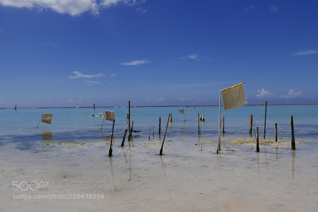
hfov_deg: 54.4
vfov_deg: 37.9
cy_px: 106
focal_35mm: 35
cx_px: 159
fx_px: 309
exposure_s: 1/250
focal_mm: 15.9
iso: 100
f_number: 13
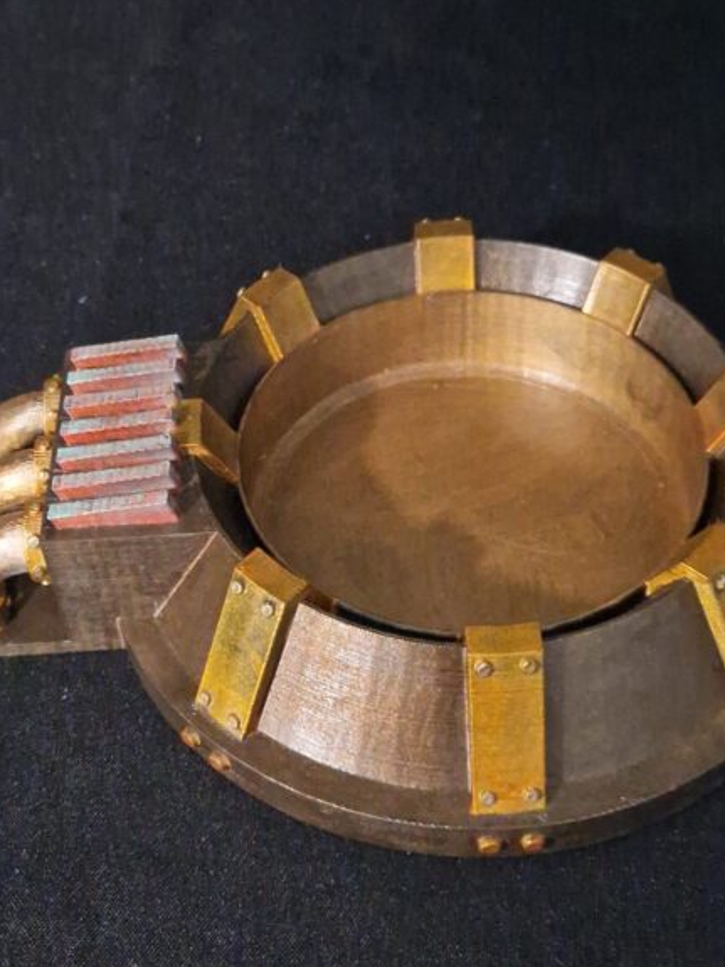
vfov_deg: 56.7
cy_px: 422
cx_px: 367
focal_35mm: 32
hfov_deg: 44.1
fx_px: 894
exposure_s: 1/17
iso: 1000
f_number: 1.8
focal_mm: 5.4
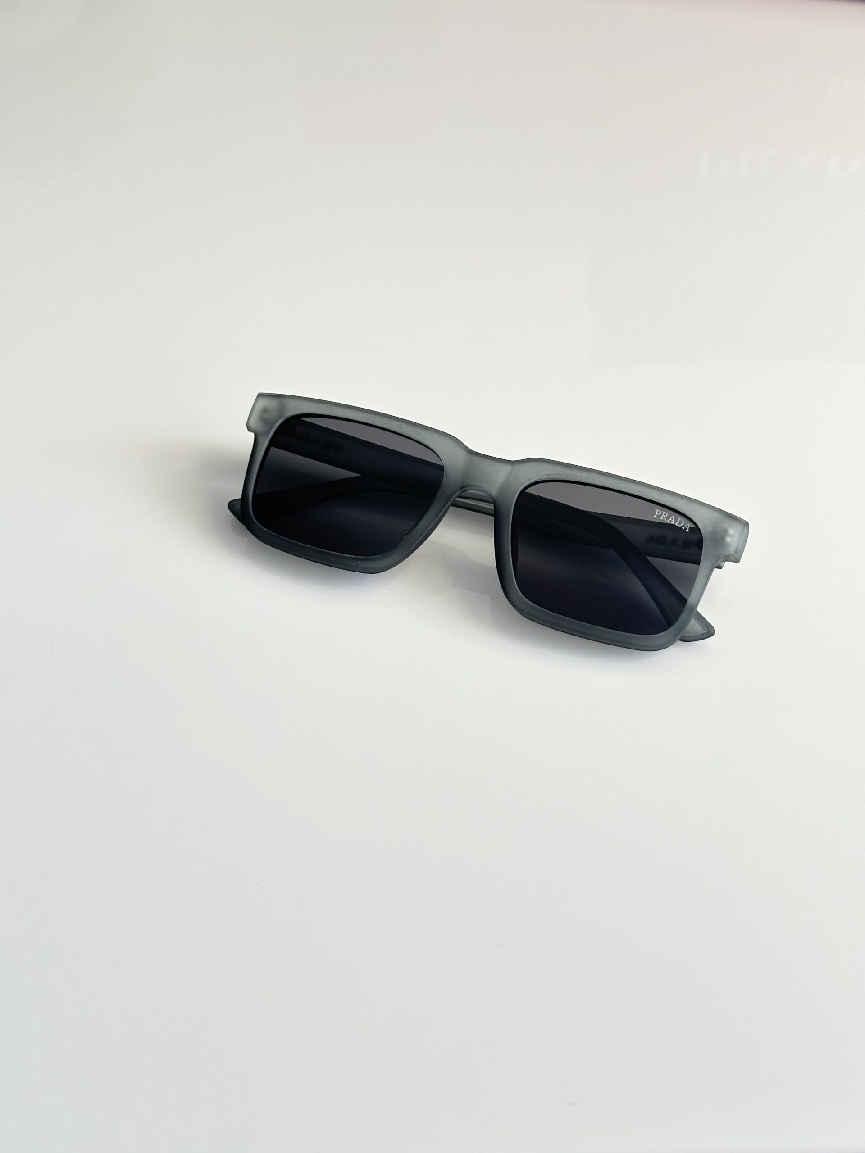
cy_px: 576
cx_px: 432
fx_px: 1599
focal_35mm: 48
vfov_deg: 39.7
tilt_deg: -49.0
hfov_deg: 30.3
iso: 100
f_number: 1.78
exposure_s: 1/60
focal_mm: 6.86
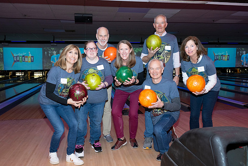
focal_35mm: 32
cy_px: 83
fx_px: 217
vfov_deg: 41.7
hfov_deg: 59.5
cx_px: 124
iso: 1600
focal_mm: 31.5
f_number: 5.6
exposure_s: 1/60
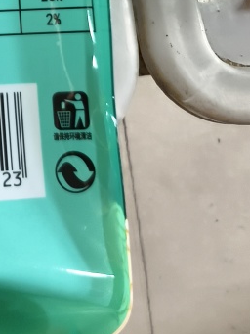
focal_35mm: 72
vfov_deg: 22.9
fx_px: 693
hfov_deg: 19.2
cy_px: -141
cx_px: -56
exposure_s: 1/50
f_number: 1.57
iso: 368
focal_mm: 5.6
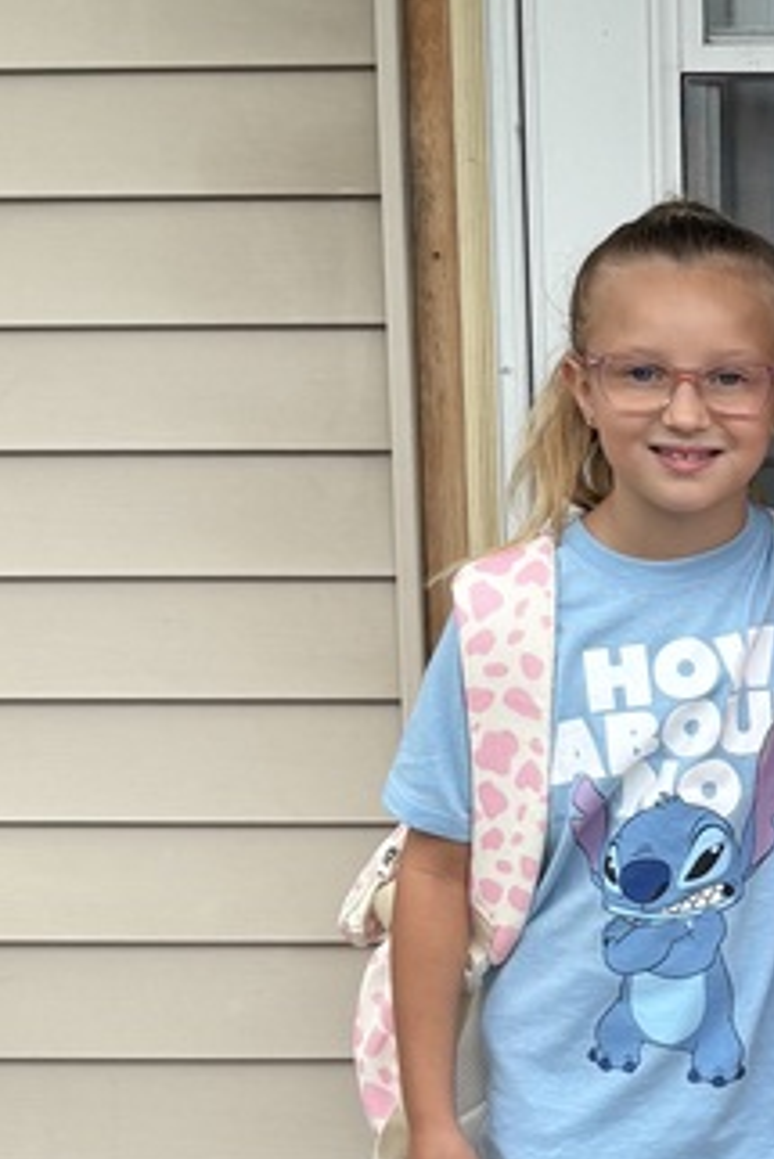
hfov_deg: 15.1
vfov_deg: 23.5
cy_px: 770
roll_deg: +0.0
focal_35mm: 86
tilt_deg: -7.2
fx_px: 2770
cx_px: 1022
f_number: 1.6
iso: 40
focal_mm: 5.96
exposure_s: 1/222
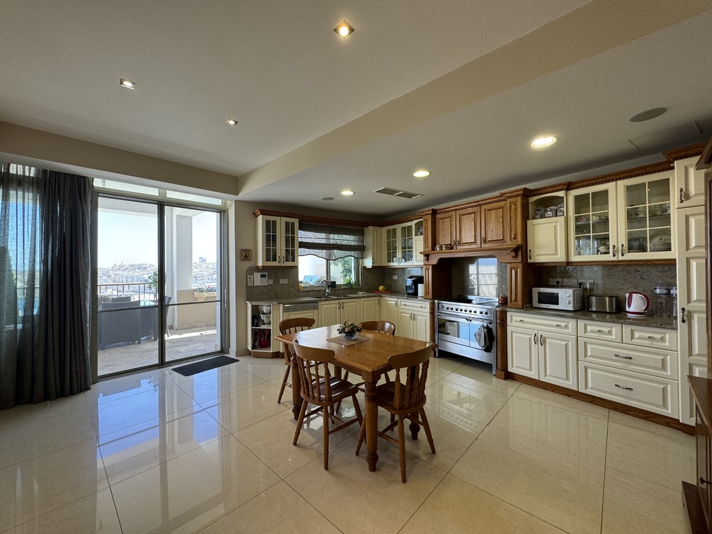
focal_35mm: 14
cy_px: 267
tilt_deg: +0.7
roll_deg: +0.1
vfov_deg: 85.7
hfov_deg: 102.1
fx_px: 288
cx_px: 356
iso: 100
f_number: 2.2
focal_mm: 2.22
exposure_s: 1/100
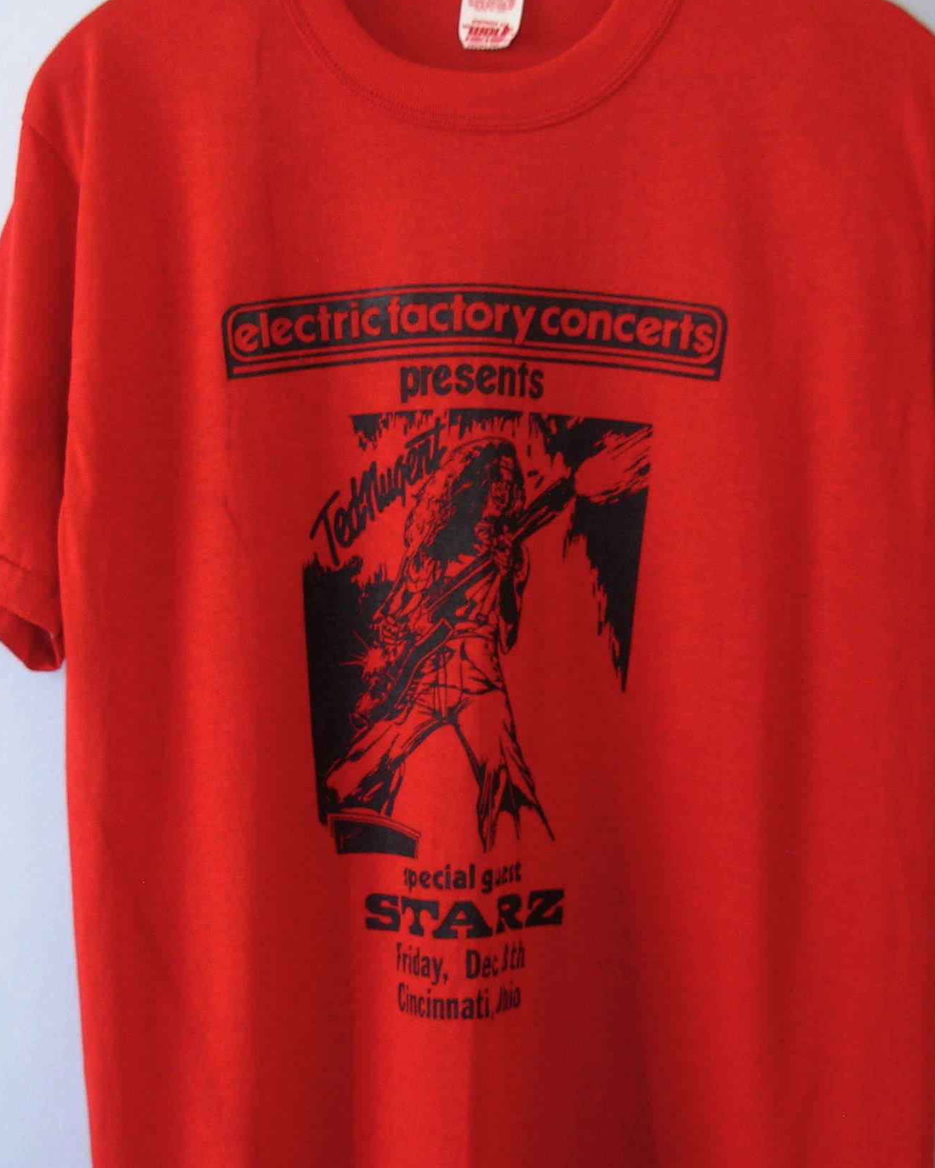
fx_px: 2006
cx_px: 499
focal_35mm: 58
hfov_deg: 26.2
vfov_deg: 32.5
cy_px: 633
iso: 50
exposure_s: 1/17.4
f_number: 2.9
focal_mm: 6.3
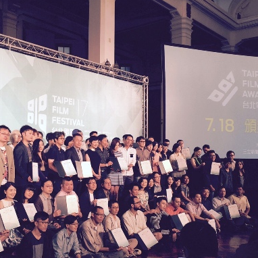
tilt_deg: +3.6
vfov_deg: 39.1
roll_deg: -1.4
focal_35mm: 43
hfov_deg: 38.9
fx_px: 363
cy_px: 138
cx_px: 95
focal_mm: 4.15
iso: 32
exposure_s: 1/60
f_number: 2.2
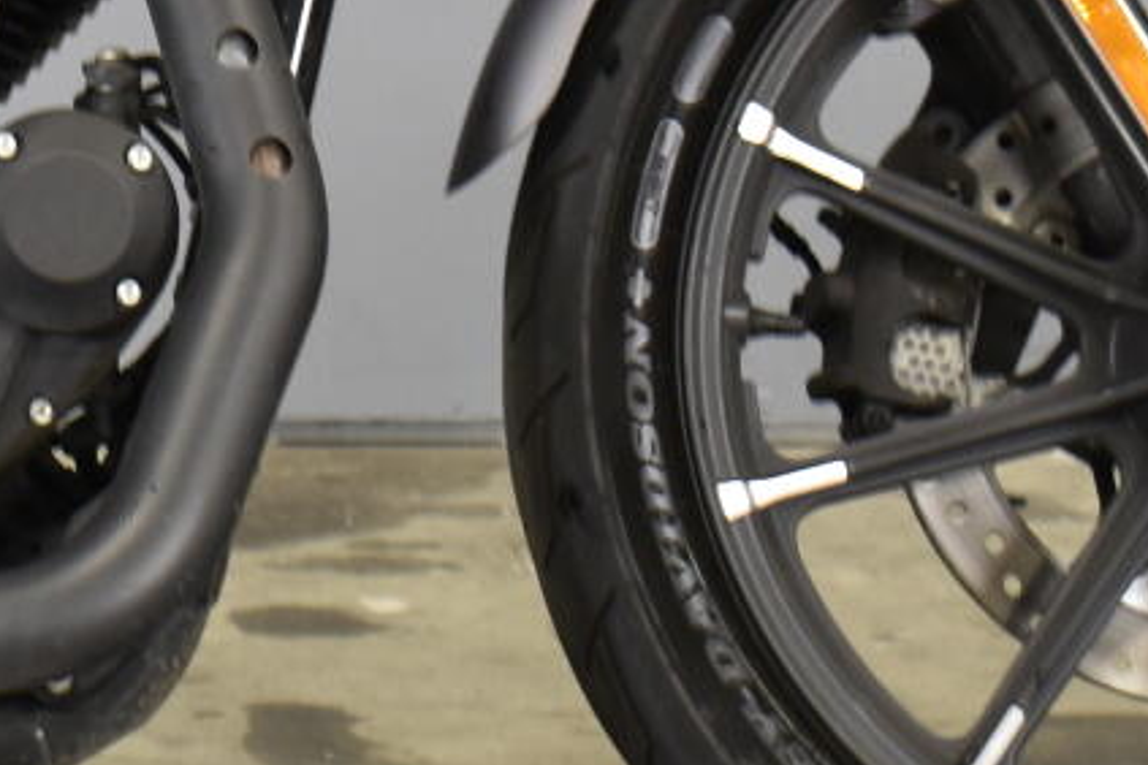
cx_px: -600
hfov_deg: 8.4
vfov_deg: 5.7
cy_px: -302
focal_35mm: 241
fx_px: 7685
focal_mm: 34
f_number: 4.5
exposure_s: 1/13
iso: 400
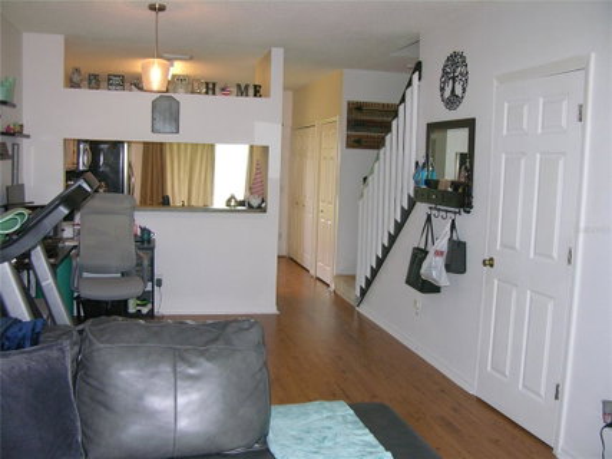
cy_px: 230
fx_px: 619
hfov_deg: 52.6
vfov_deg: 40.7
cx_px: 306
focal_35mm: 35
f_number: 2.8
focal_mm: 8.9
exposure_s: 1/60.1
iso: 200
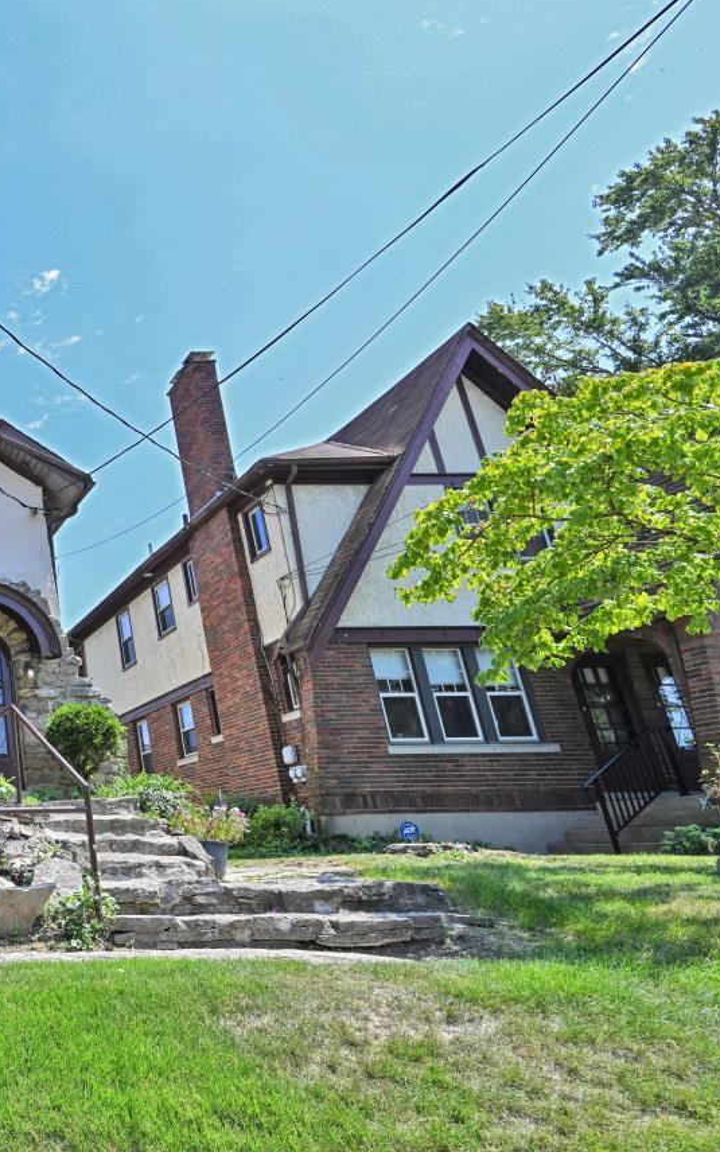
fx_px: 785
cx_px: -190
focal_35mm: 25
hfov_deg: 35.6
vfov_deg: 72.5
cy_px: 610
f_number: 6.3
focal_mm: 14
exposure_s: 1/320
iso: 100
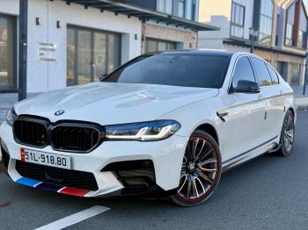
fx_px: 427
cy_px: 115
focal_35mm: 48
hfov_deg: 39.7
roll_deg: -1.6
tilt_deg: -5.7
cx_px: 154
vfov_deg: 30.2
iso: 64
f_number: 1.78
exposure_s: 1/1133
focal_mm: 6.76
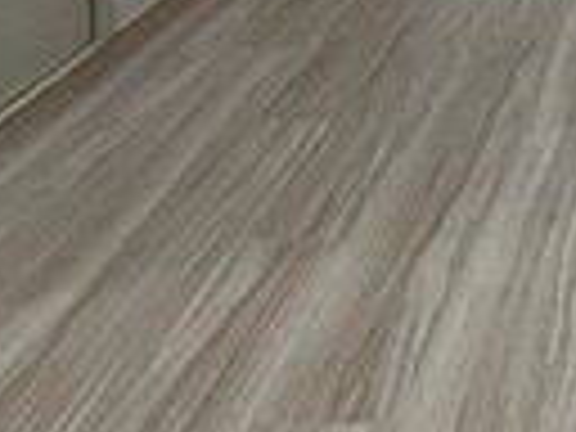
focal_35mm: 65
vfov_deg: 17.4
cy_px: -392
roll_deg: +0.3
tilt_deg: -2.4
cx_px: 720
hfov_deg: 26.1
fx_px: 1082
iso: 160
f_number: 1.8
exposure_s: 1/60
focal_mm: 1.57
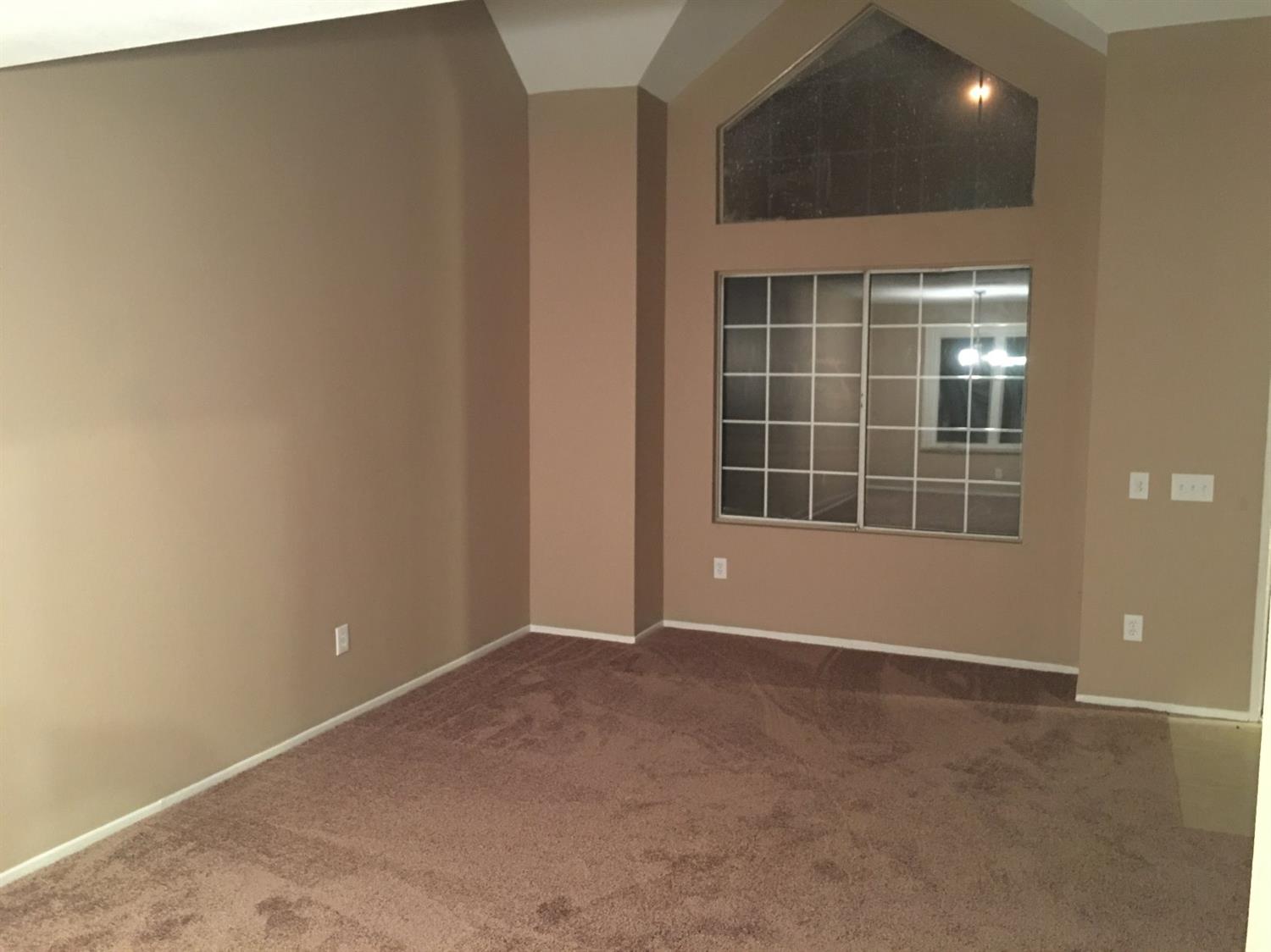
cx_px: 636
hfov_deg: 61.7
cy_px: 476
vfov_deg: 48.2
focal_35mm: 29
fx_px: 1064
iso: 100
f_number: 2.2
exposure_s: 1/4
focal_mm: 4.15
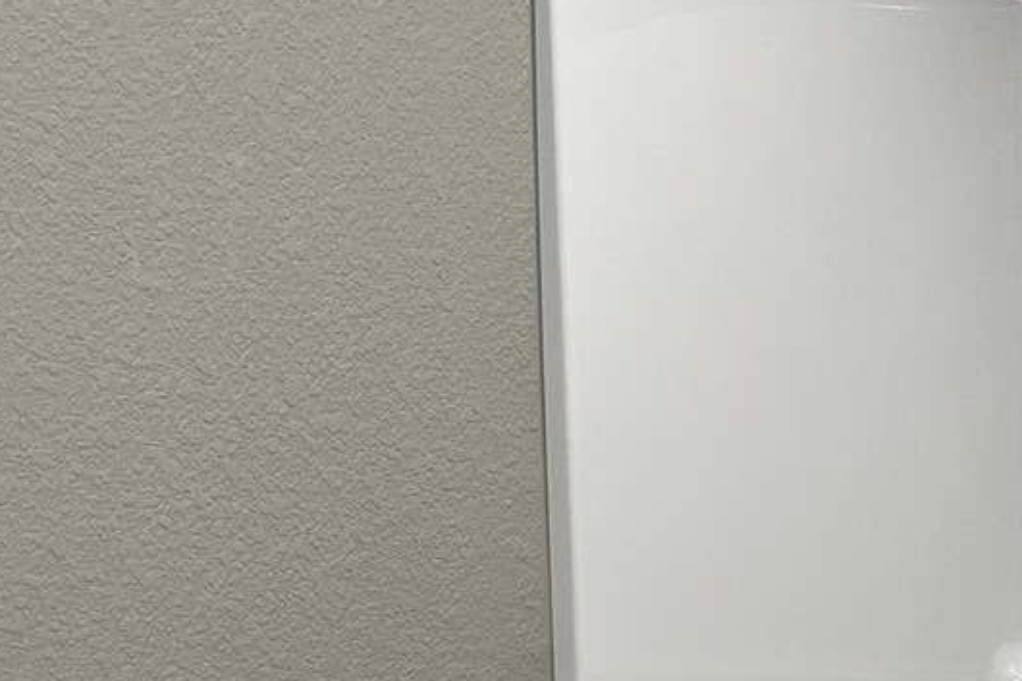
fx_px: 2781
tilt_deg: -9.8
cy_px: 885
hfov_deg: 19.5
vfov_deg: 13.5
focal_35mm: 98
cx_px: 1253
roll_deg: -0.6
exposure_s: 1/120
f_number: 1.6
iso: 64
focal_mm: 5.1
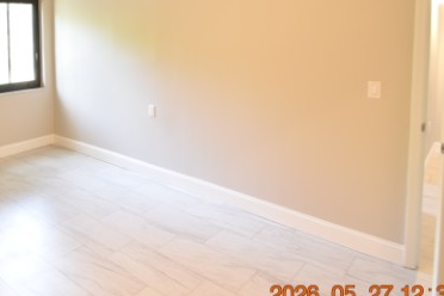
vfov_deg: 42.5
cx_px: 112
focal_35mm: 29
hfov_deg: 60.3
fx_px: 358
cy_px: 51
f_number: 3.5
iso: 800
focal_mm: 10
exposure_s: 1/20
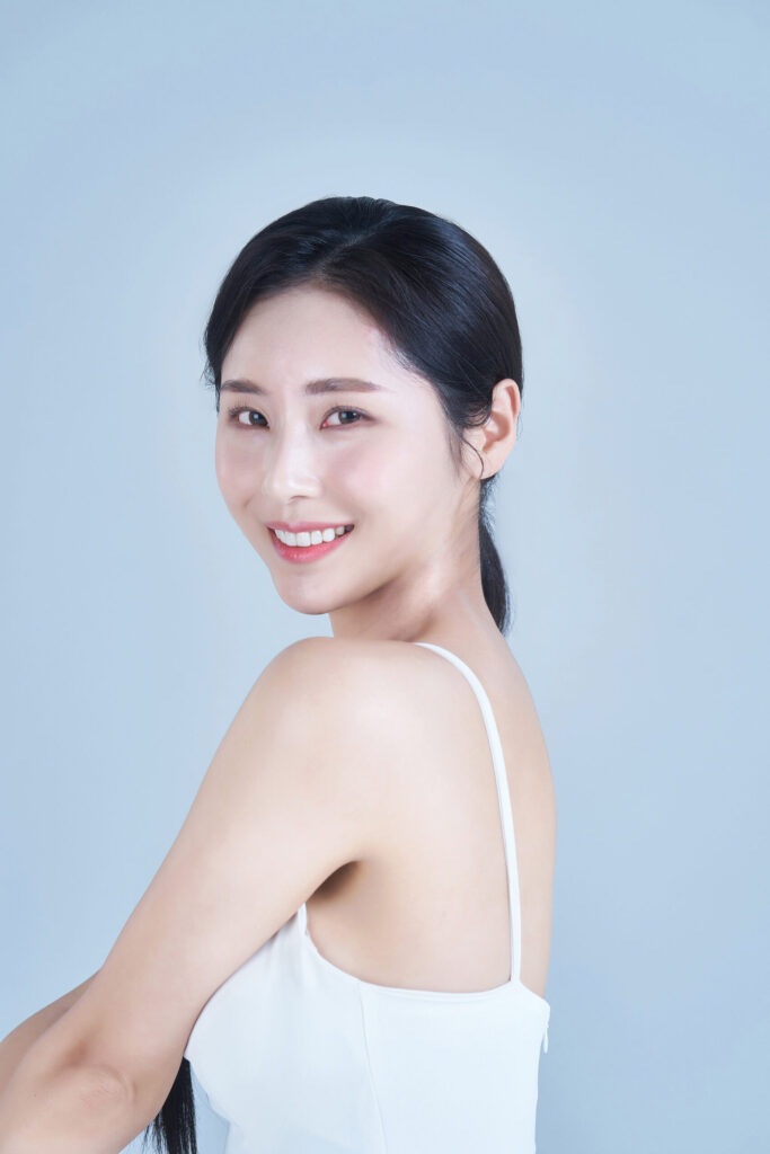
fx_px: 4329
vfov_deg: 15.2
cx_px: 385
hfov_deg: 10.2
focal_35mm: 135
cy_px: 577
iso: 200
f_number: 5.6
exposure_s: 1/125
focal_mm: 135
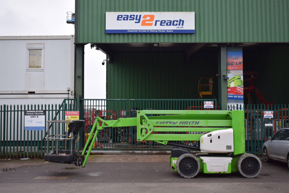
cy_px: 96
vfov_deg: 29.0
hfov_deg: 42.3
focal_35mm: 46
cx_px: 144
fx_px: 374
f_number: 5
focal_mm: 31
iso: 400
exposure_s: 1/100
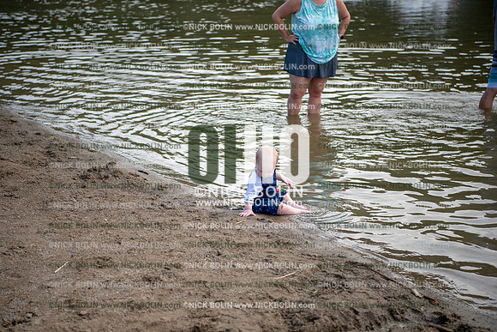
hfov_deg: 28.8
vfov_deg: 19.5
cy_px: 166
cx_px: 248
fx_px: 967
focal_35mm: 70
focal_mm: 70
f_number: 3.2
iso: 160
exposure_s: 1/320
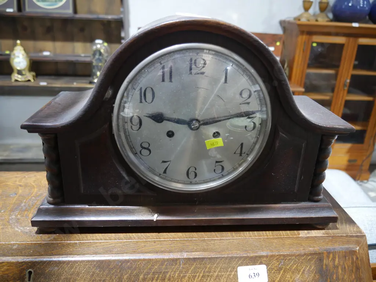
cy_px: 141
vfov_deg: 49.8
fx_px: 304
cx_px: 188
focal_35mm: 28
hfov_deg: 63.4
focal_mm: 14
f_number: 3.5
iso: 1000
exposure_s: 1/60
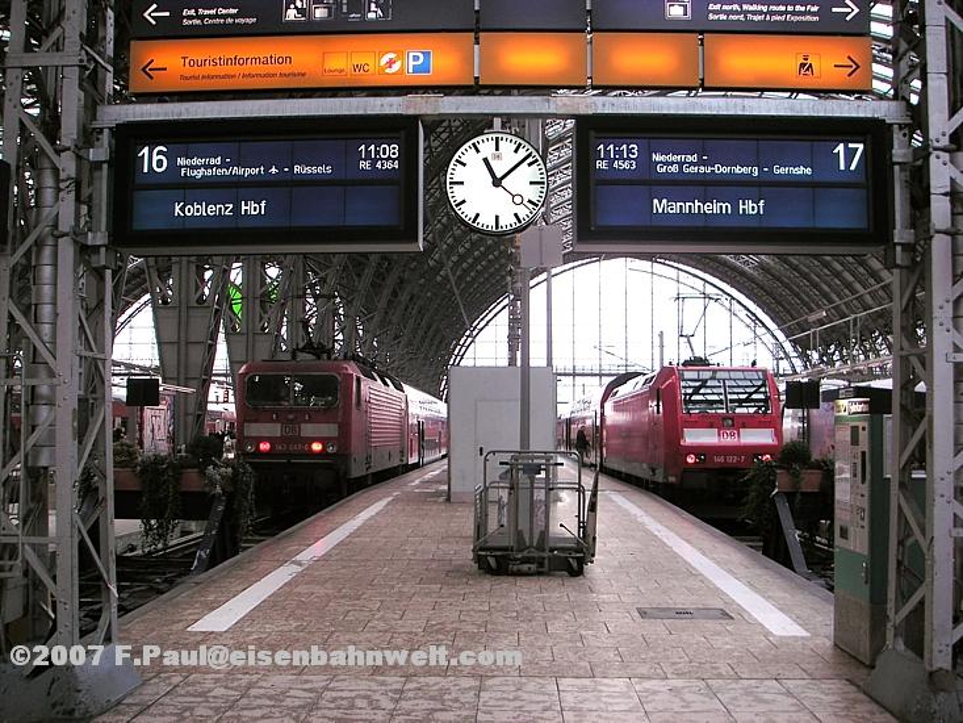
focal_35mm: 38
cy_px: 362
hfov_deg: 49.0
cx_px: 482
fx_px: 1057
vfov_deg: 37.7
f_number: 3.3
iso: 50
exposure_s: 1/45
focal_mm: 6.3
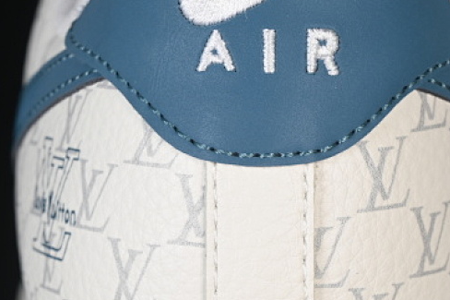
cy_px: 222
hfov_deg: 12.4
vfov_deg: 8.3
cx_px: 243
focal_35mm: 166
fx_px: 2074
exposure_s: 1/100
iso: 160
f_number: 7.1
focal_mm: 50
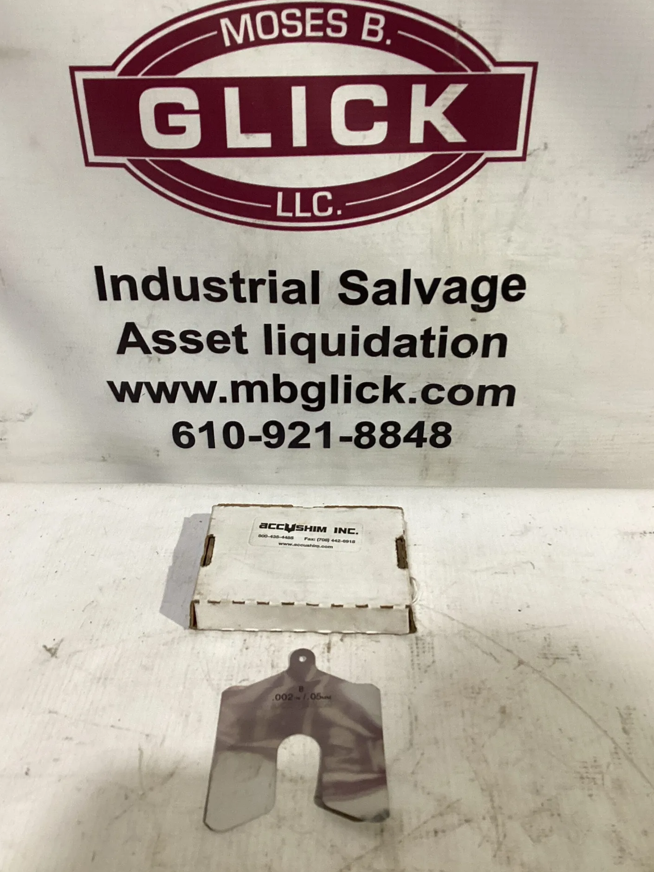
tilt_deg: -29.2
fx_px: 831
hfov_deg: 42.9
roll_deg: +2.6
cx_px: 318
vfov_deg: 55.3
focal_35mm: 33
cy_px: 410
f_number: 2.4
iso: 200
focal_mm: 3.3
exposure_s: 1/50
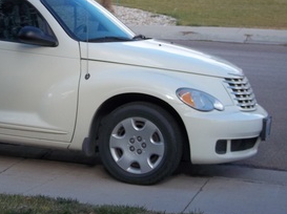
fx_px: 894
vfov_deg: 13.6
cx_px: 38
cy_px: 44
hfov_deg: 18.0
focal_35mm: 108
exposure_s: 1/320
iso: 80
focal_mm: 11
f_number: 4.1
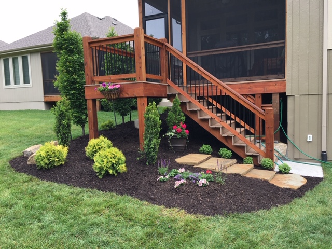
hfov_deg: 61.7
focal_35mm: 29
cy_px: 124
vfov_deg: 48.2
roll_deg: +1.2
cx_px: 166
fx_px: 278
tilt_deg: -4.5
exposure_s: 1/330
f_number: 2.2
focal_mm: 4.15
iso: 25
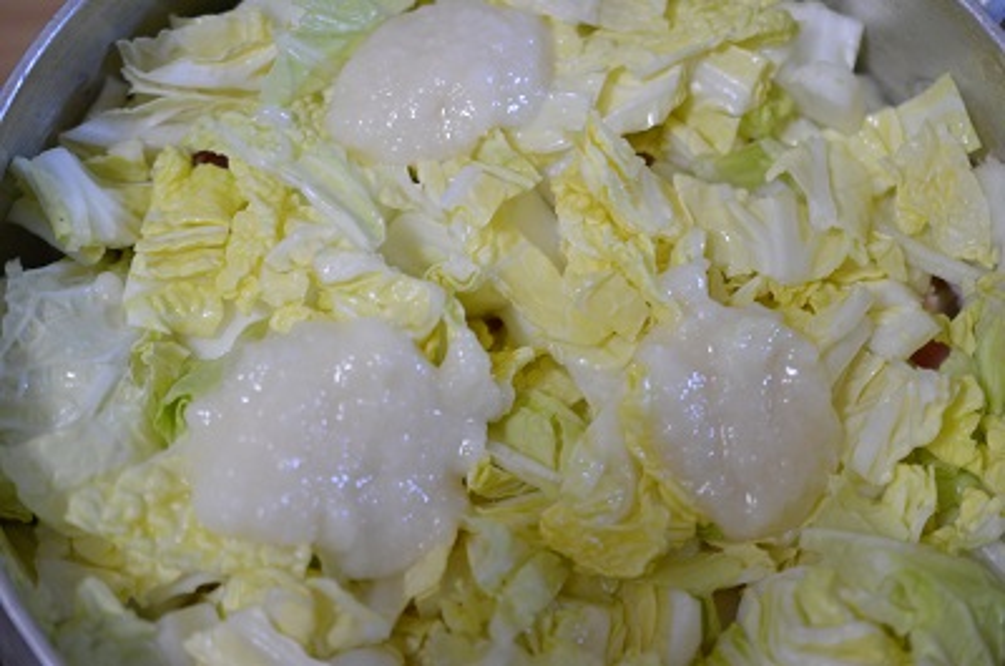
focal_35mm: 60
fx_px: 1672
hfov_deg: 33.5
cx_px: 502
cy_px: 333
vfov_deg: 22.5
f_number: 3
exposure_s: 1/60
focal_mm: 40
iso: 1100
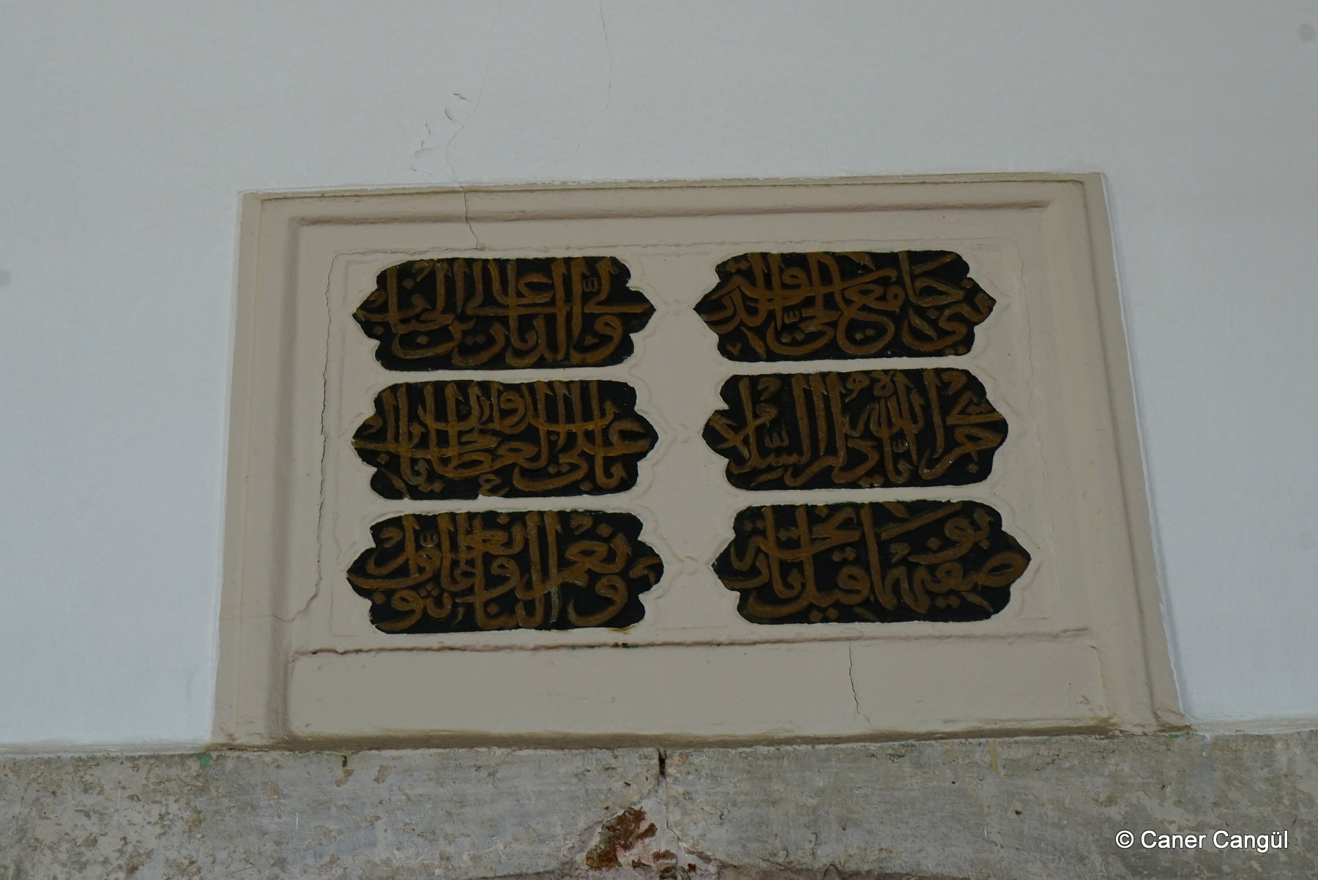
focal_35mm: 57
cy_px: 440
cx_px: 659
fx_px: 2088
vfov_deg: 23.8
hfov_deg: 35.0
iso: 500
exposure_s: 1/60
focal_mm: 57
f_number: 9
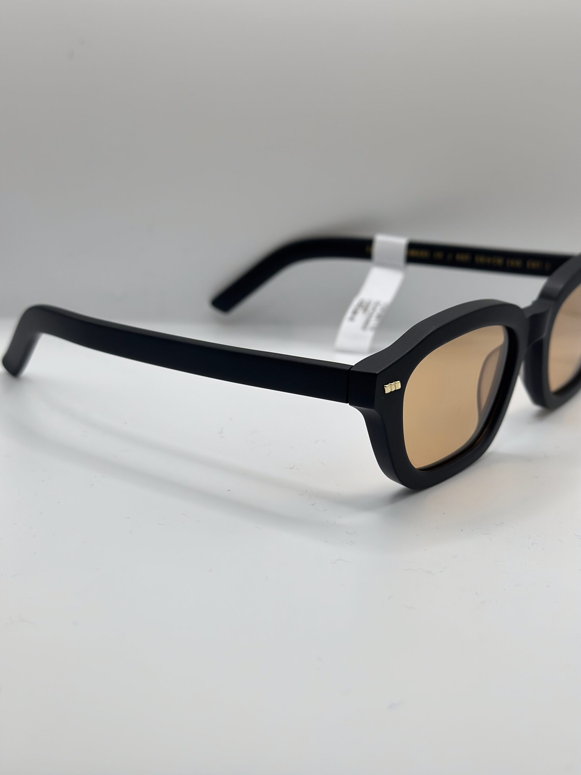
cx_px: 290
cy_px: 388
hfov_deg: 30.3
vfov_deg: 39.7
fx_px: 1074
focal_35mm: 48
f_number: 1.78
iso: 80
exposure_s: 1/631
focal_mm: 6.86
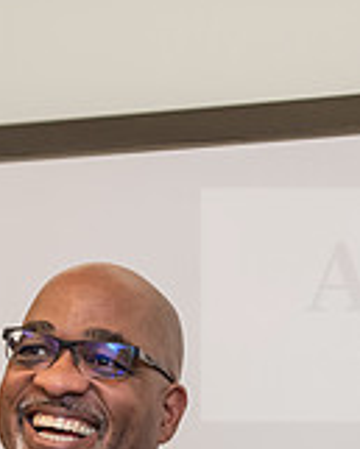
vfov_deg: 4.9
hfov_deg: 4.0
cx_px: 117
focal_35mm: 392
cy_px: 526
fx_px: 5216
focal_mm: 116
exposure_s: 1/200
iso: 1000
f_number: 2.8
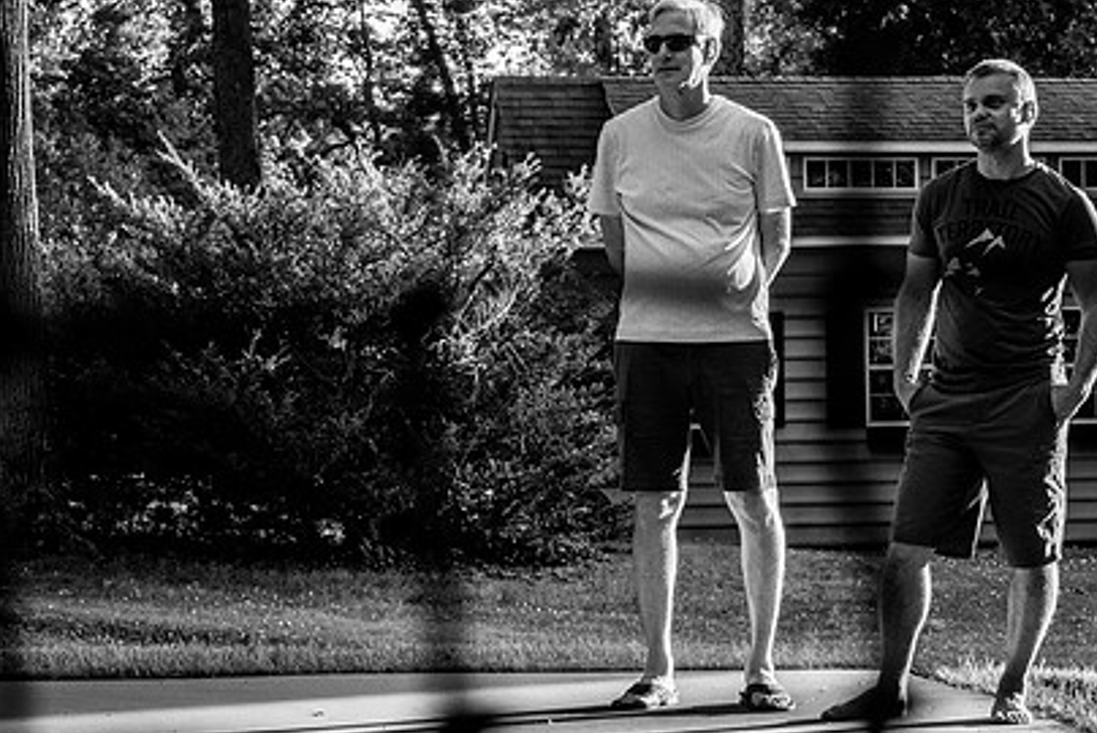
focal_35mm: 122
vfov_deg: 11.3
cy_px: 324
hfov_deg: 16.7
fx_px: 3720
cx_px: 730
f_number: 13
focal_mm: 85
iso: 1000
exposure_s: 1/200
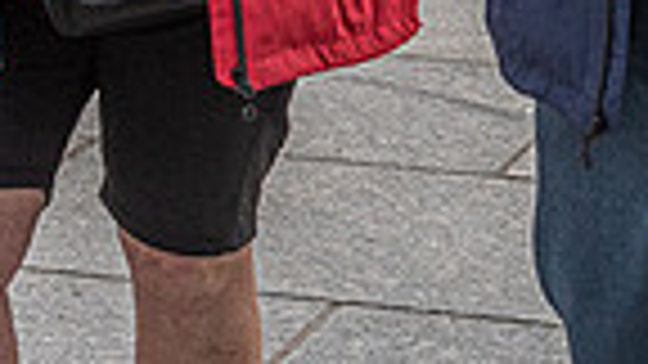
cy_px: -567
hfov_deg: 10.6
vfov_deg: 5.7
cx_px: 554
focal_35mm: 203
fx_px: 3488
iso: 500
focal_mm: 38
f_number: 10
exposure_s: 1/400
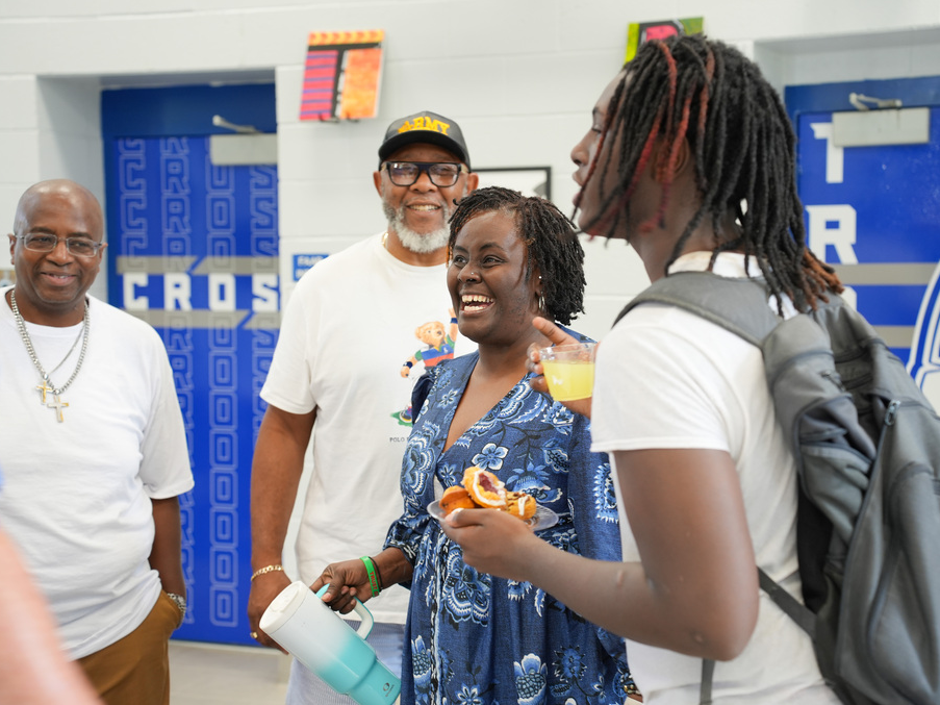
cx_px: 501
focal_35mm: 60
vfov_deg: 24.4
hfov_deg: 32.2
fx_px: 1629
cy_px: 354
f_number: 3.5
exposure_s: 1/60
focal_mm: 55
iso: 500
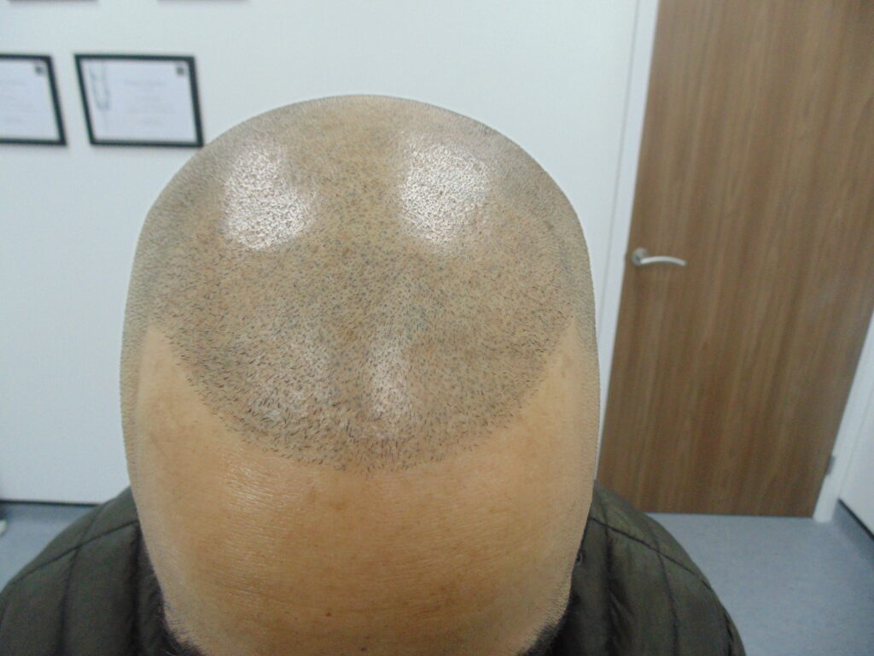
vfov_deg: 61.1
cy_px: 328
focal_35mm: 22
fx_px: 555
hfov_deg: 76.4
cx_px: 437
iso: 250
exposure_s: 1/80
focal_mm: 4
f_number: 3.1
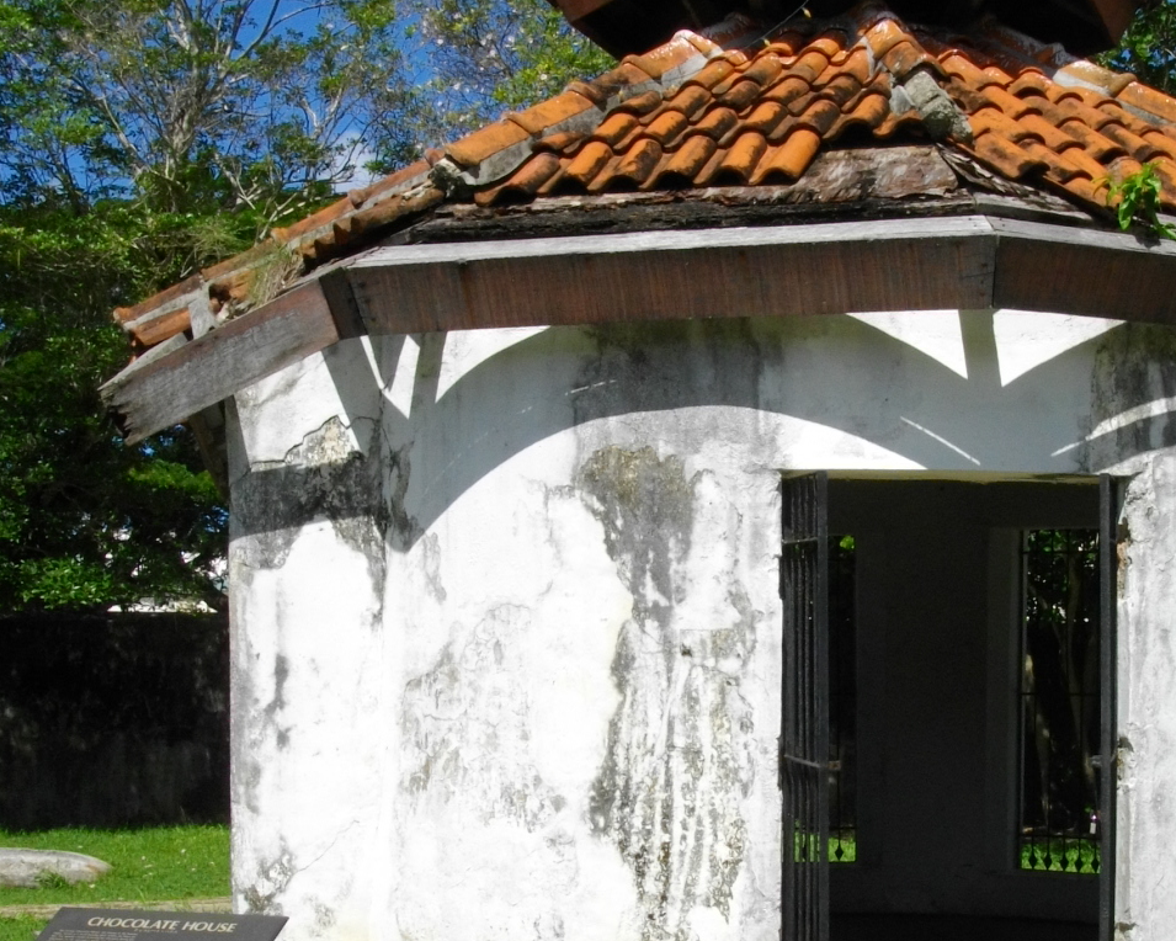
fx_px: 2332
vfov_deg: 22.7
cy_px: 604
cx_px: 714
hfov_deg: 28.2
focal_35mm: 67
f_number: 5.5
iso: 100
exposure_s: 1/500
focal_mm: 5.7
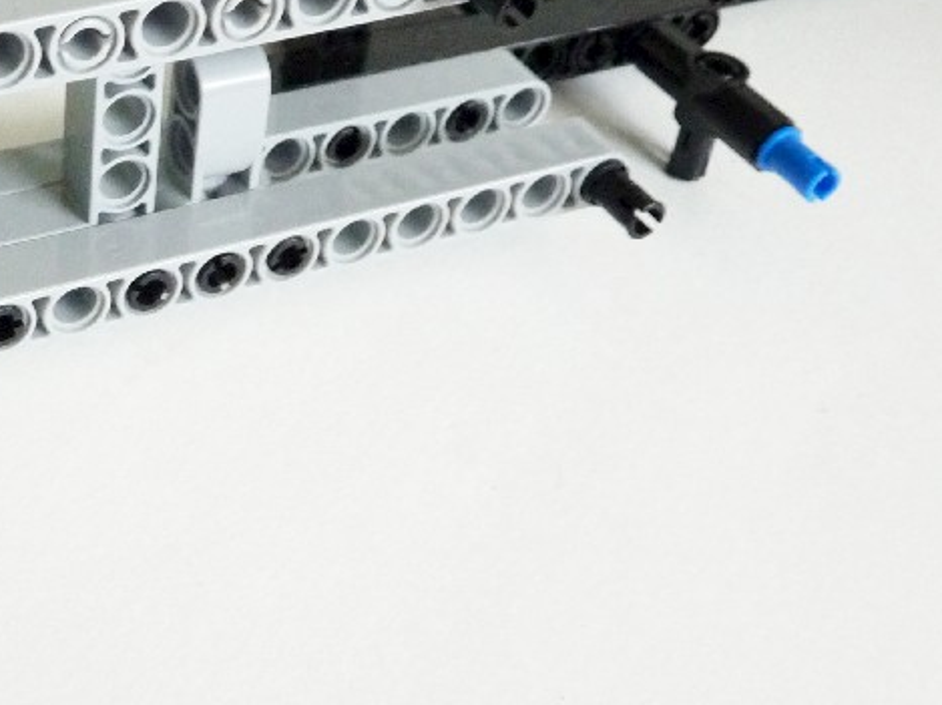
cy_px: 175
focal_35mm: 59
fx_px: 1604
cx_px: 66
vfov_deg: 24.5
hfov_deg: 31.0
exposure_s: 1/13
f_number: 2.8
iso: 400
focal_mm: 4.8
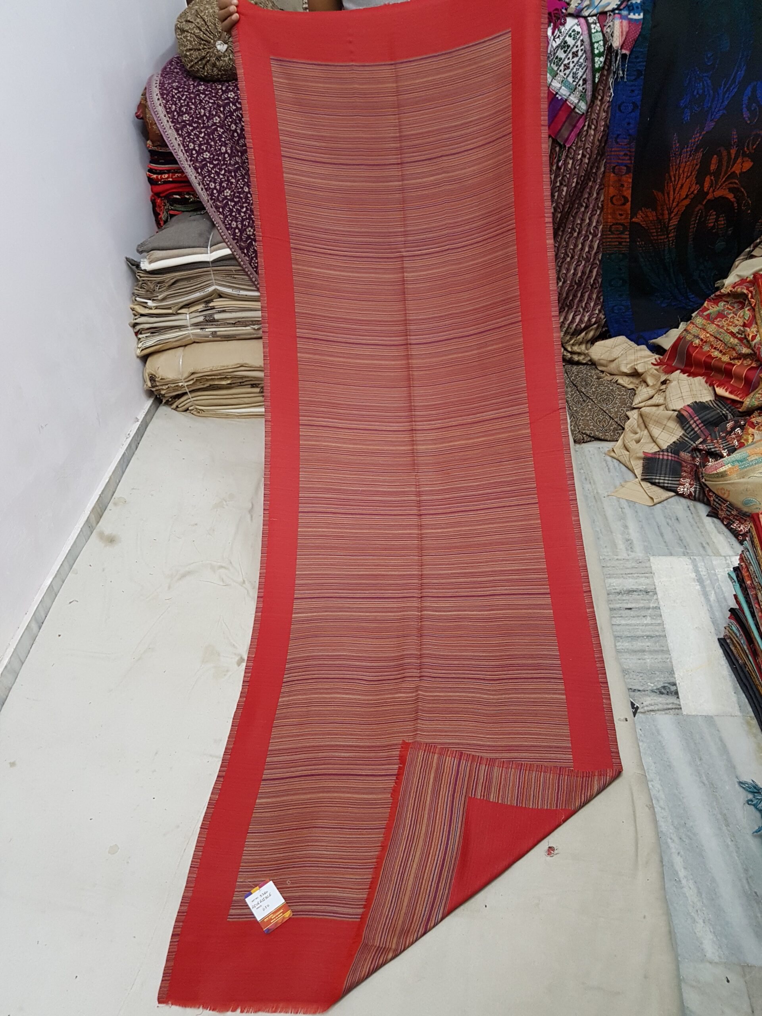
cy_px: 508
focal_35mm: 26
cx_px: 381
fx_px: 763
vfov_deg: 67.3
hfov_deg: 53.1
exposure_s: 1/25
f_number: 1.7
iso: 200
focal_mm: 4.2
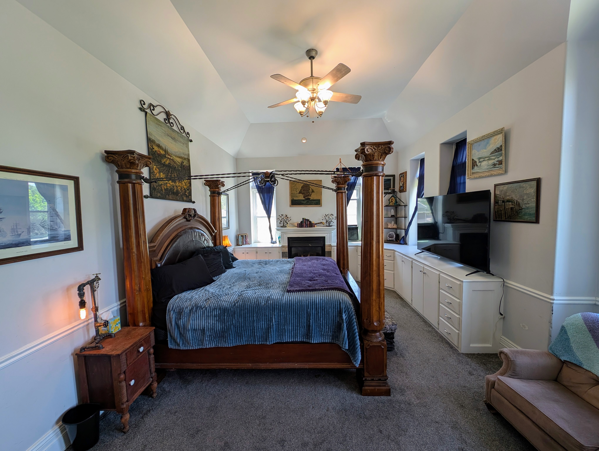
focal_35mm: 12
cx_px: 300
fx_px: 208
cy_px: 226
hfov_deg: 110.5
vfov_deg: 94.6
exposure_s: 1/40
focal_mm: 2.23
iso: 45
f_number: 1.95
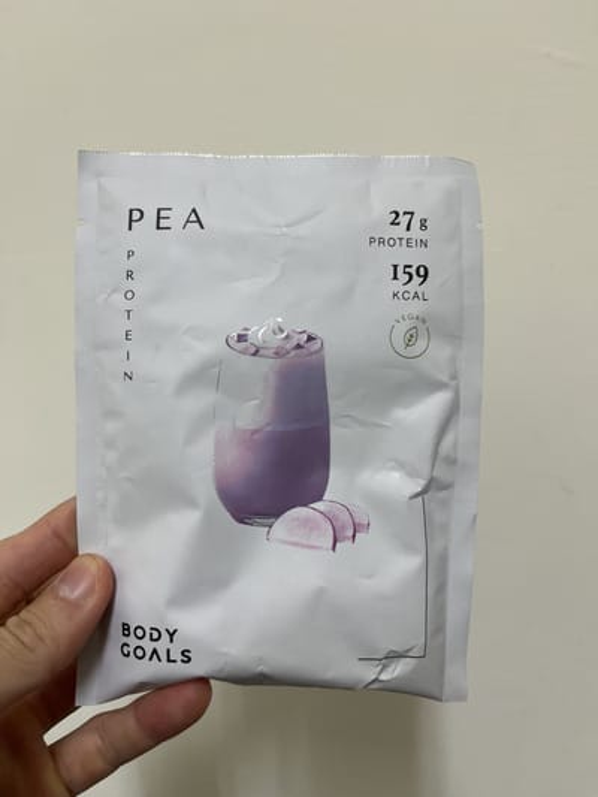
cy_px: 398
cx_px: 299
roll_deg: -0.9
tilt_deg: -13.2
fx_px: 599
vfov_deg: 67.3
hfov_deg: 53.1
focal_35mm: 26
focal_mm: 5.1
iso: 125
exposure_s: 1/120
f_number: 1.6
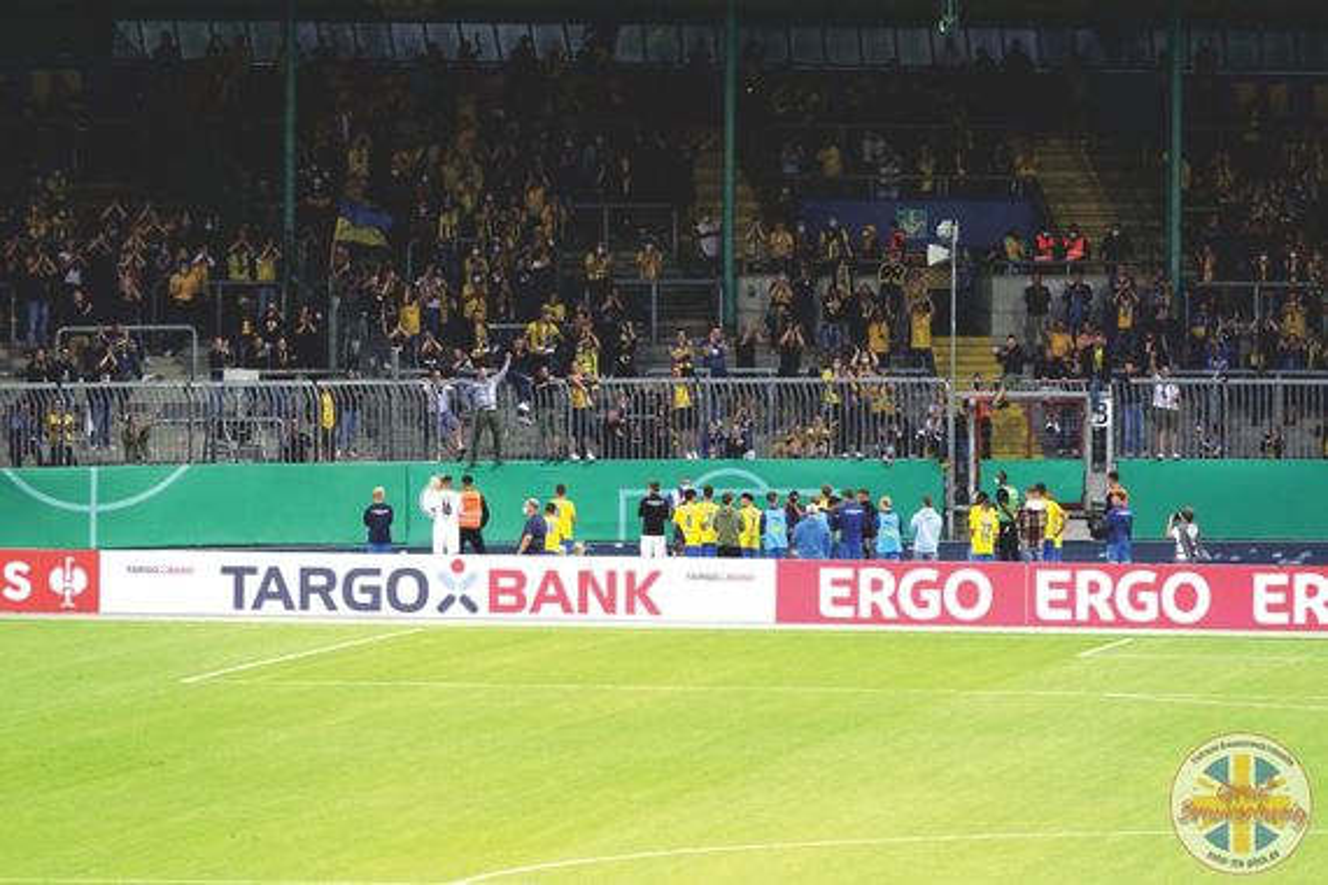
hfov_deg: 7.4
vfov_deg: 5.0
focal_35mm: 277
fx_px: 10217
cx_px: 664
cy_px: 442
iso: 400
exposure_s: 1/100
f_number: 4
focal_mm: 101.6
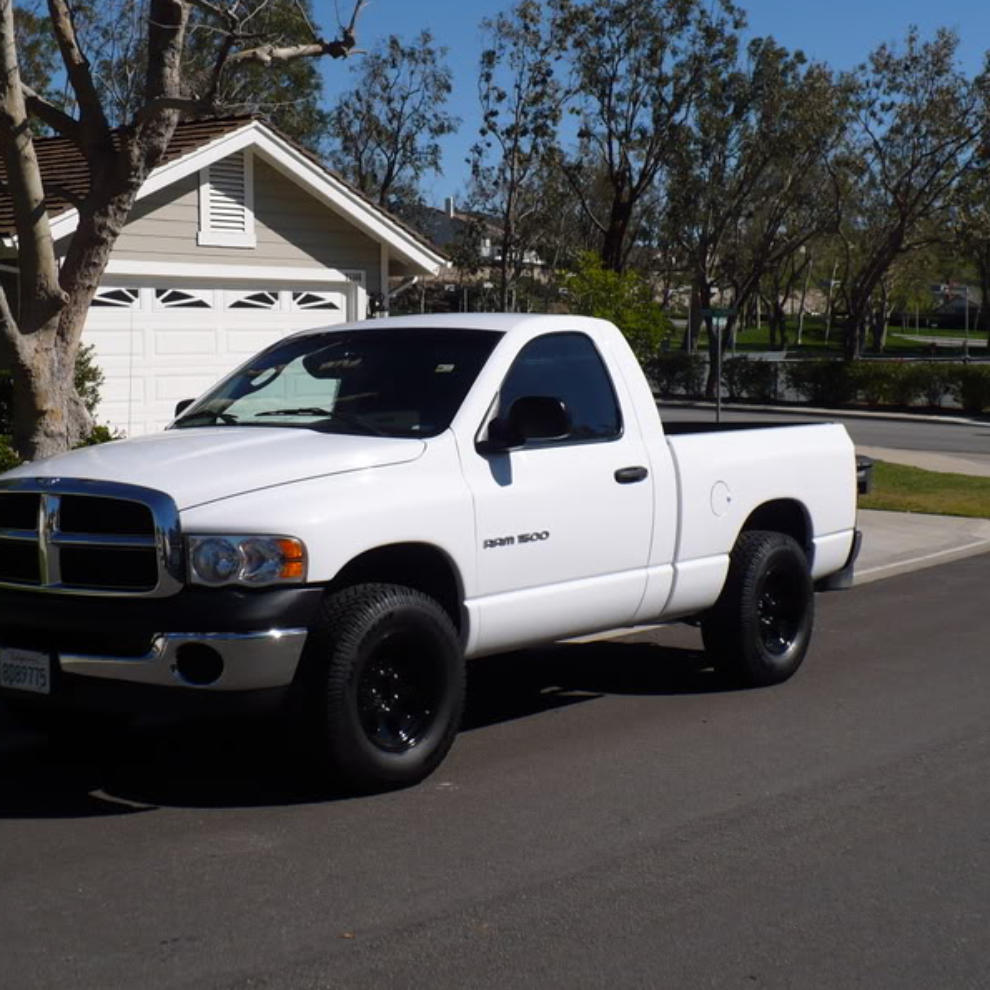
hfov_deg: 30.0
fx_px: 1844
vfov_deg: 30.0
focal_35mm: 57
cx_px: 514
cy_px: 493
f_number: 9
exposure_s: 1/400
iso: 100
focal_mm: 7.9
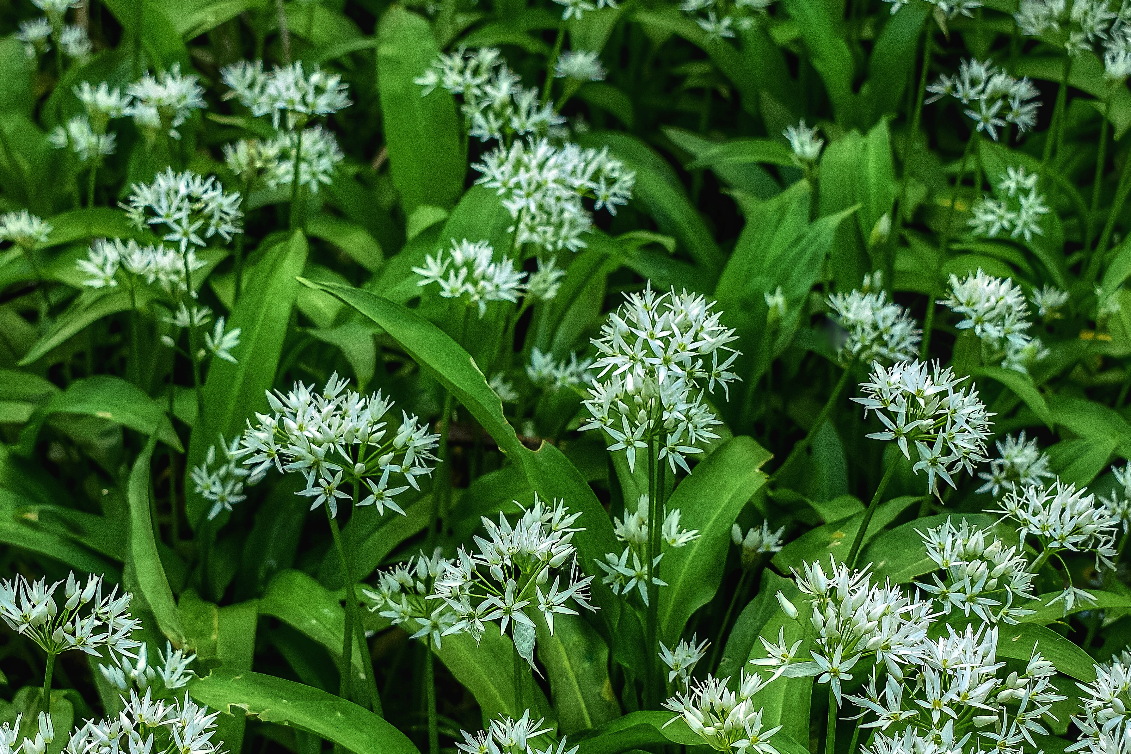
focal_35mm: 87
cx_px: 462
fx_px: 2731
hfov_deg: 23.4
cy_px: 555
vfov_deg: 15.7
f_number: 5
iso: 200
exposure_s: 1/100
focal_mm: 31
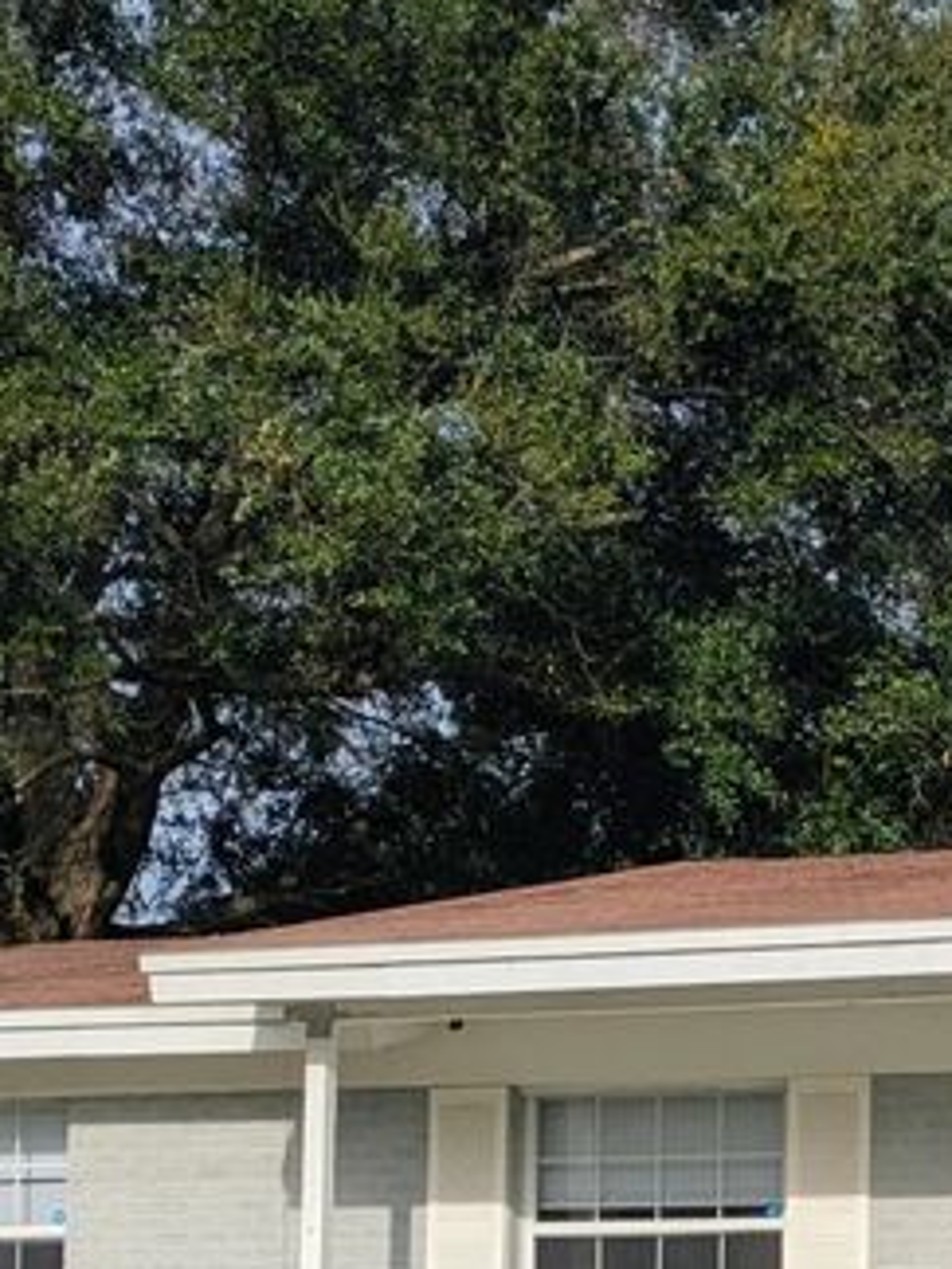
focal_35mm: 79
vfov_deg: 23.7
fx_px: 2897
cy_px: 1255
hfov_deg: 17.6
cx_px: 1191
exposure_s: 1/2632
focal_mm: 5.43
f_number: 1.89
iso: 46
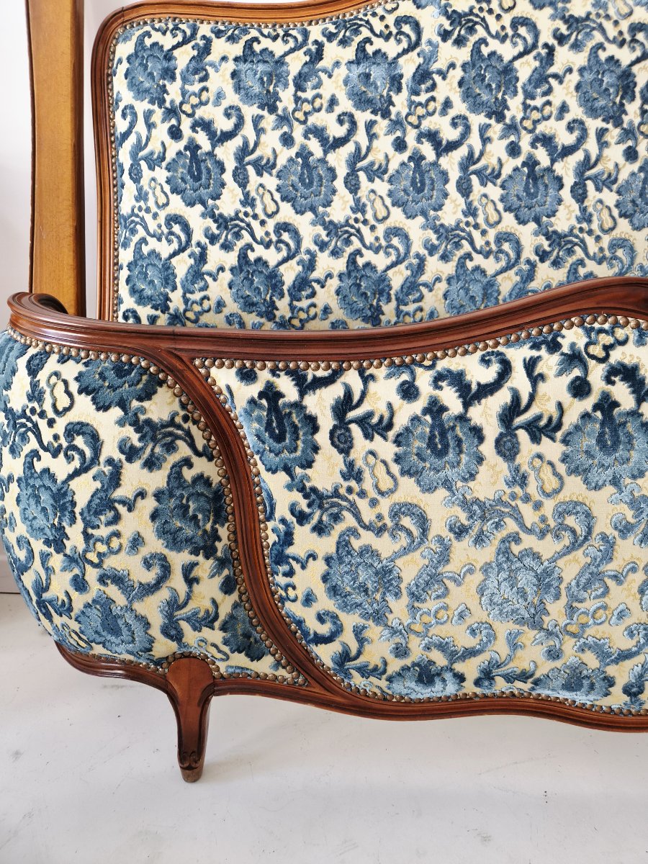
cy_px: 432
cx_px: 324
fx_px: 574
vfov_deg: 73.9
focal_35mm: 23
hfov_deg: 58.9
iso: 125
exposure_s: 1/180
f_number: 1.8
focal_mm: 5.4
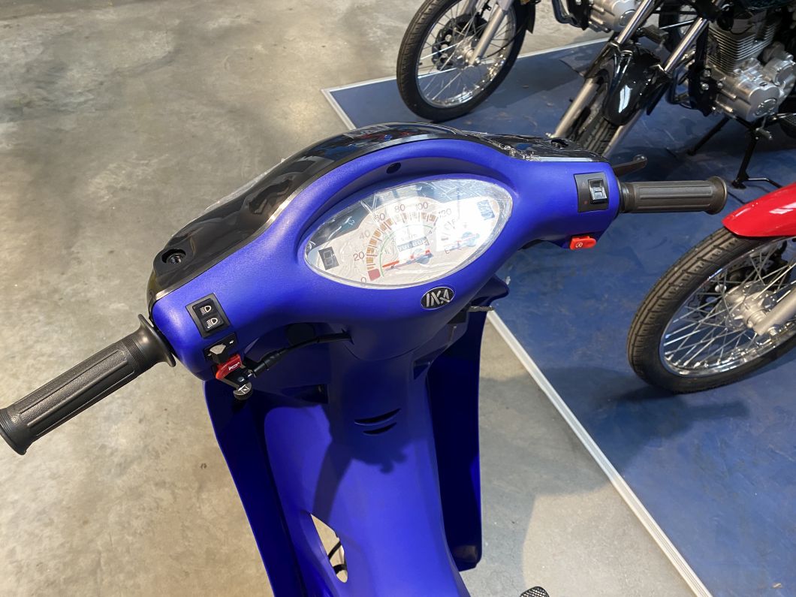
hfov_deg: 67.3
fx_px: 598
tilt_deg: -48.5
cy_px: 298
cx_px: 398
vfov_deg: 53.1
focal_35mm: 26
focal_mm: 4.25
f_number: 1.8
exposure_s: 1/50
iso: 200
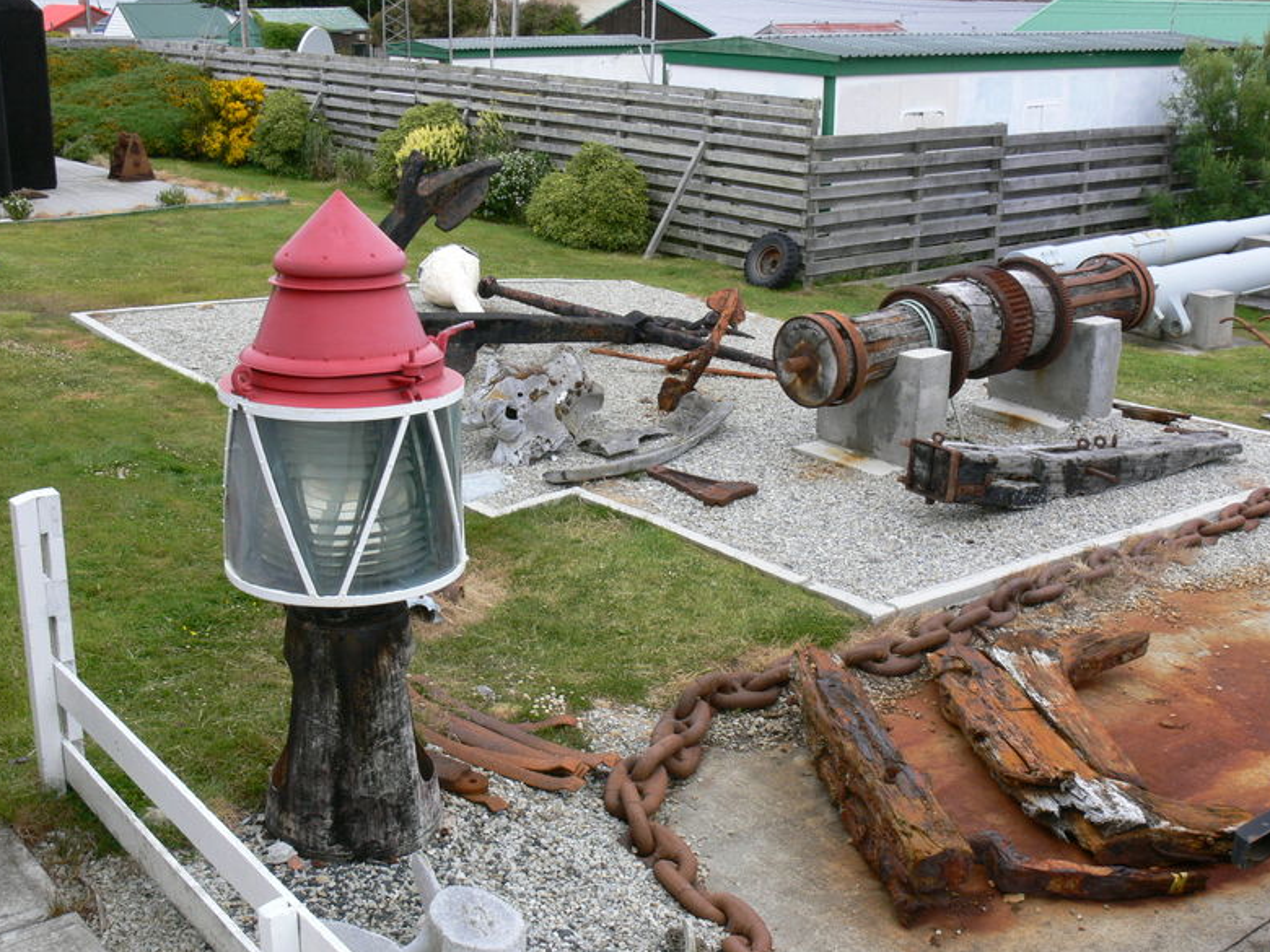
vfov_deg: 35.1
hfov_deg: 45.8
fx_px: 1504
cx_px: 633
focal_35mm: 41
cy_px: 467
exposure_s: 1/100
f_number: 8
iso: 100
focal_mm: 8.4
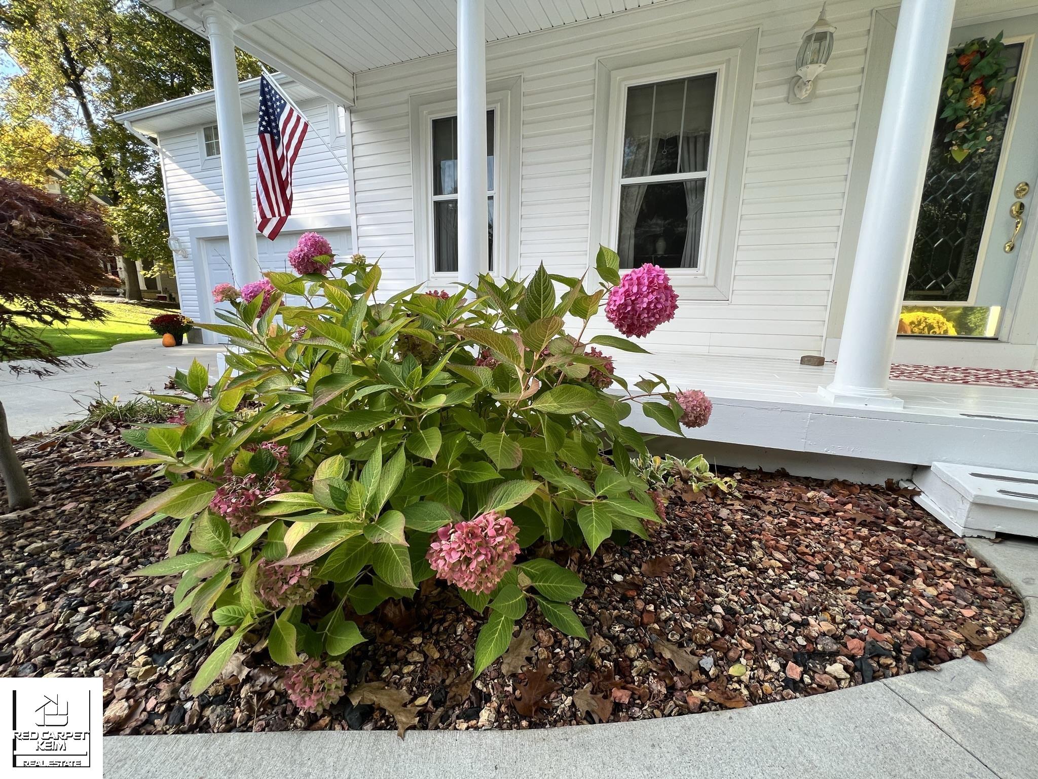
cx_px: 519
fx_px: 390
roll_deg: -1.4
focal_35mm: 13
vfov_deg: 89.9
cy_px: 390
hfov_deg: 106.2
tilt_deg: -11.7
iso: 32
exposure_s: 1/267
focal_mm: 1.57
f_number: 1.8
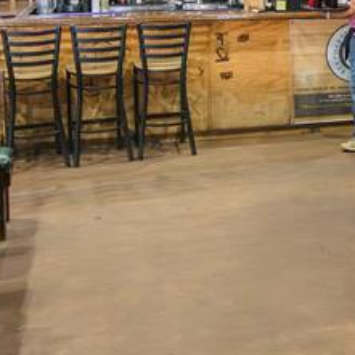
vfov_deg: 24.6
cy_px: 8
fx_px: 777
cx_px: 371
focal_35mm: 67
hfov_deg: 24.3
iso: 800
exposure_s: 1/80
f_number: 4
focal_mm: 11.5
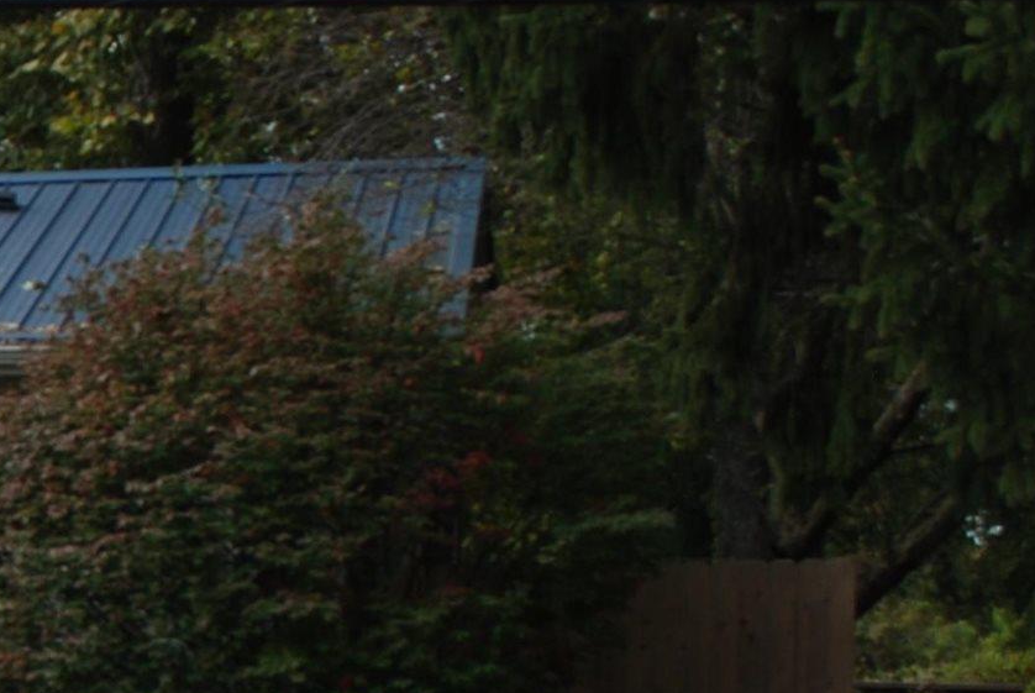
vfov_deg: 11.3
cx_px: -799
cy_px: 692
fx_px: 3483
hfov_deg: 14.8
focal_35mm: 121
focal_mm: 22
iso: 100
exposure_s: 1/200
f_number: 7.1
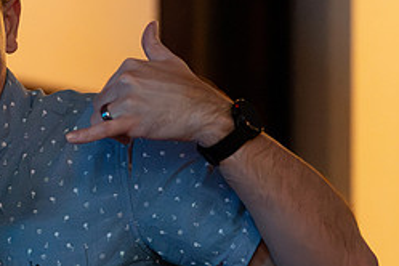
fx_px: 3879
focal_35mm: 350
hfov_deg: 5.9
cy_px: 128
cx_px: 32
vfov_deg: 3.9
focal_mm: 120
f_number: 2.8
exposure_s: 1/250
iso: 10000
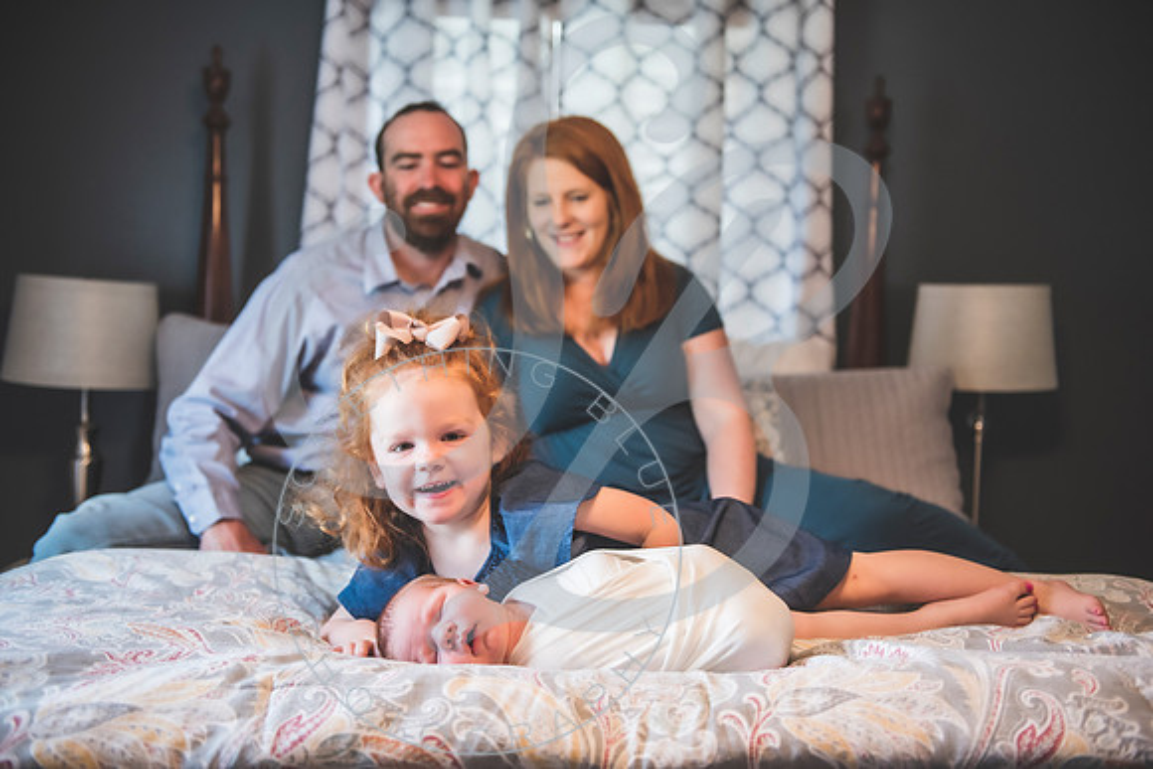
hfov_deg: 50.2
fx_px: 1230
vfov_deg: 34.7
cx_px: 580
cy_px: 384
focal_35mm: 38
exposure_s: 1/125
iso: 800
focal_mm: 38
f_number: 2.8
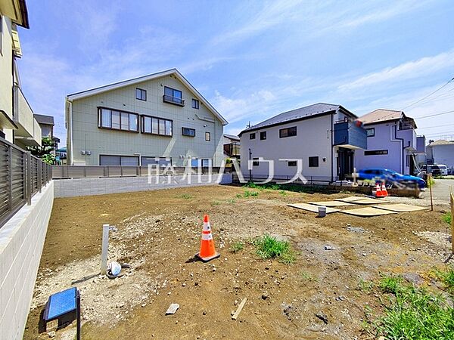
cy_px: 170
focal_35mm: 14
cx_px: 227
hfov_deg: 102.1
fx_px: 184
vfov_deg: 85.7
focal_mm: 1.83
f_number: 2.2
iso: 51
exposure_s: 1/2404
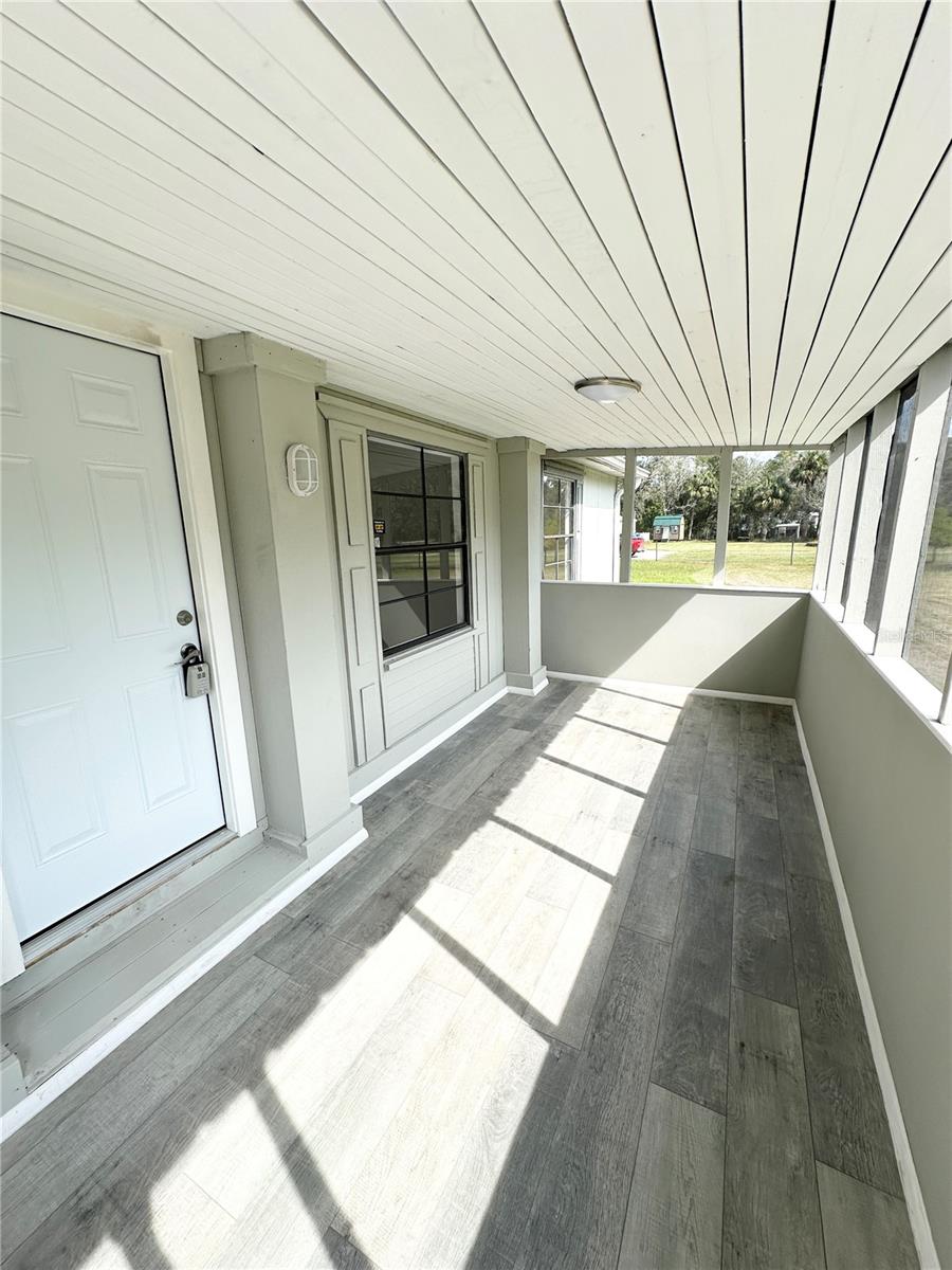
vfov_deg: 102.1
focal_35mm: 14
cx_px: 476
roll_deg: +1.4
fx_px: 513
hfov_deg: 85.7
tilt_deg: -10.4
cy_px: 635
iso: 40
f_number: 2.2
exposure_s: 1/545
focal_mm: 2.22
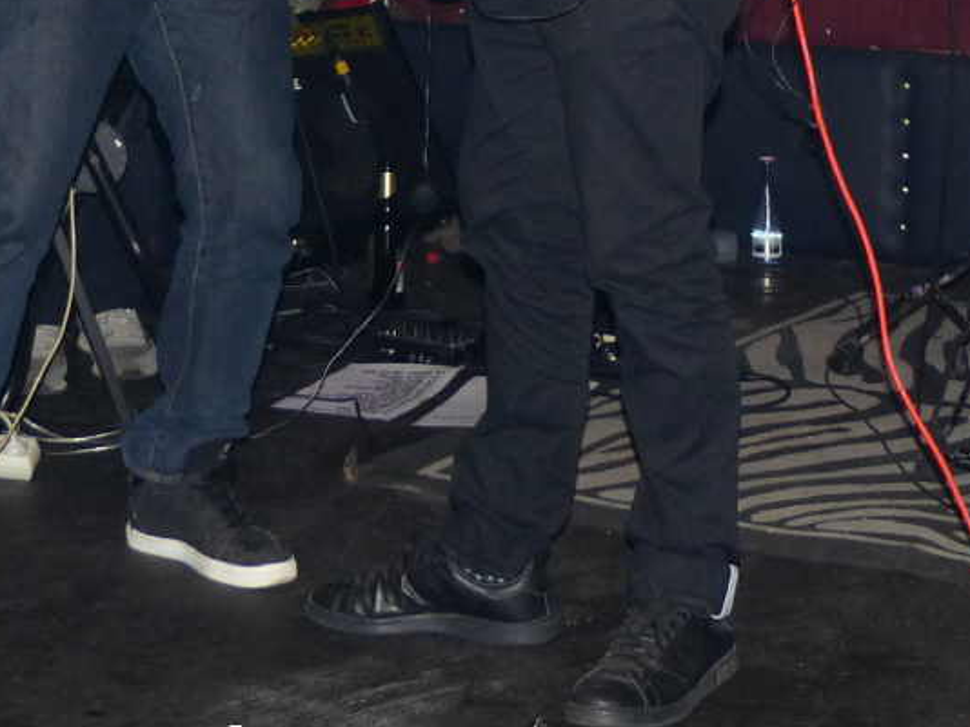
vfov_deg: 22.7
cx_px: 313
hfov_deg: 31.9
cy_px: -107
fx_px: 1681
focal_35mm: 60
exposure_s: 1/160
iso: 160
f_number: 2.8
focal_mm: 5.7
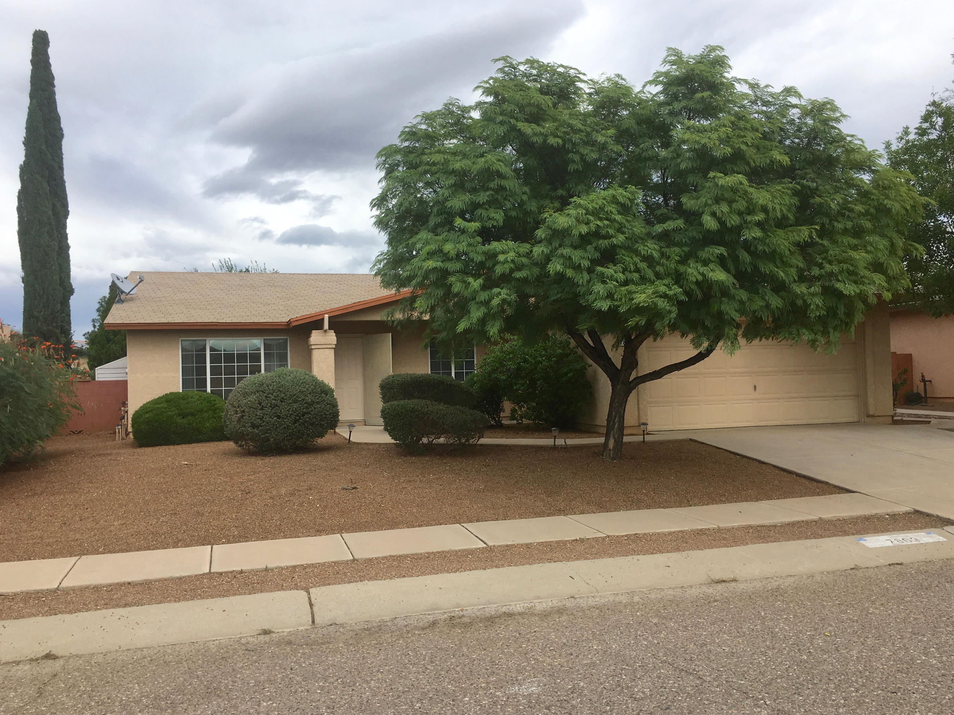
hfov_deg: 58.3
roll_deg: +0.3
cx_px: 487
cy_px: 362
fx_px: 854
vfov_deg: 45.4
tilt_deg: +0.4
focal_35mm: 31
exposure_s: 1/1603
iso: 25
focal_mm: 4.15
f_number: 2.2
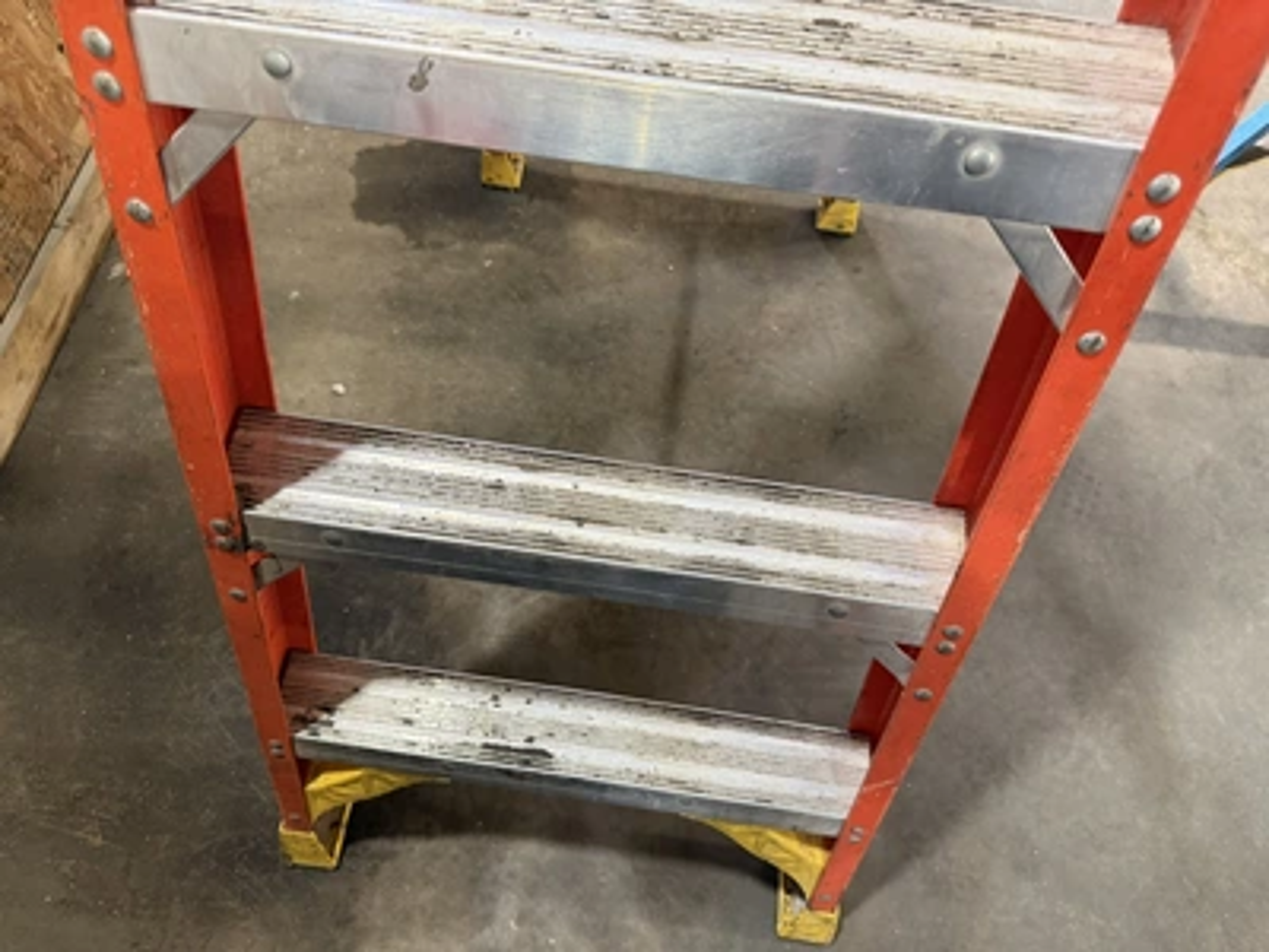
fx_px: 880
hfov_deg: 71.6
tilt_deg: -64.3
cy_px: 476
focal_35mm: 24
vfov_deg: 56.8
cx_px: 634
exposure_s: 1/60
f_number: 1.78
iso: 320
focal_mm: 6.76
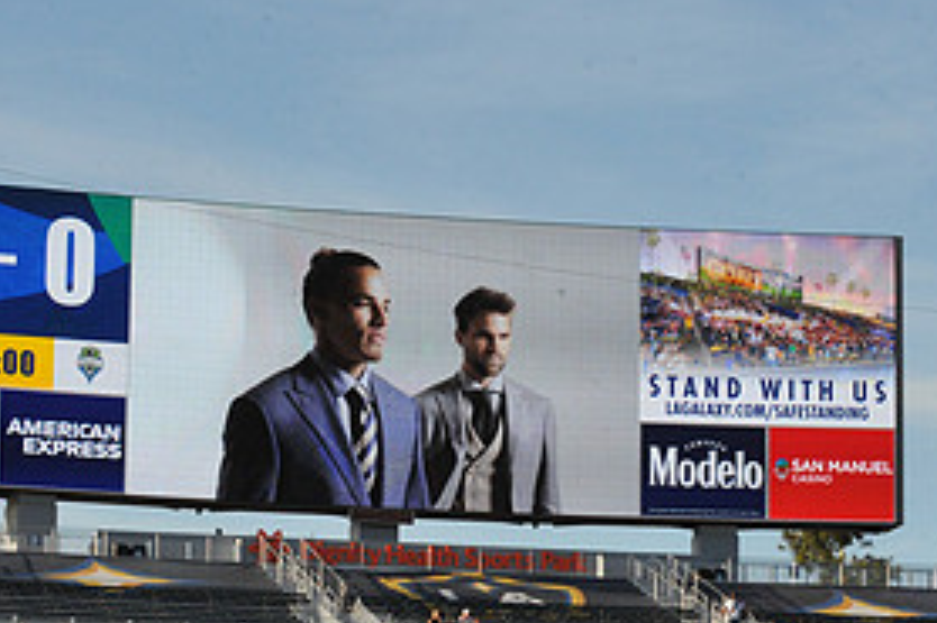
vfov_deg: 8.2
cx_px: 428
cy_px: 347
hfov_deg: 12.3
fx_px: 4344
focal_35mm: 167
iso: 1600
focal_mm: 80
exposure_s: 1/1000
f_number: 16
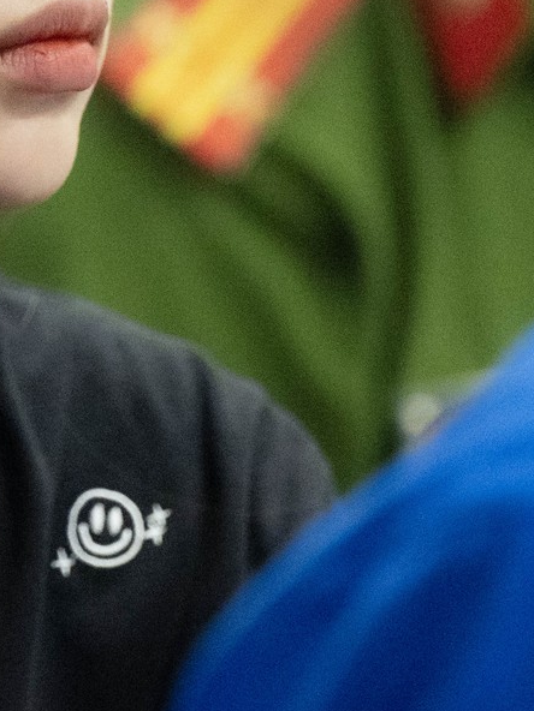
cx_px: -43
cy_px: 0
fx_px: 20034
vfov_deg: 2.0
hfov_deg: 1.5
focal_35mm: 974
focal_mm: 200
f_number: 2.8
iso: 4000
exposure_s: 1/250
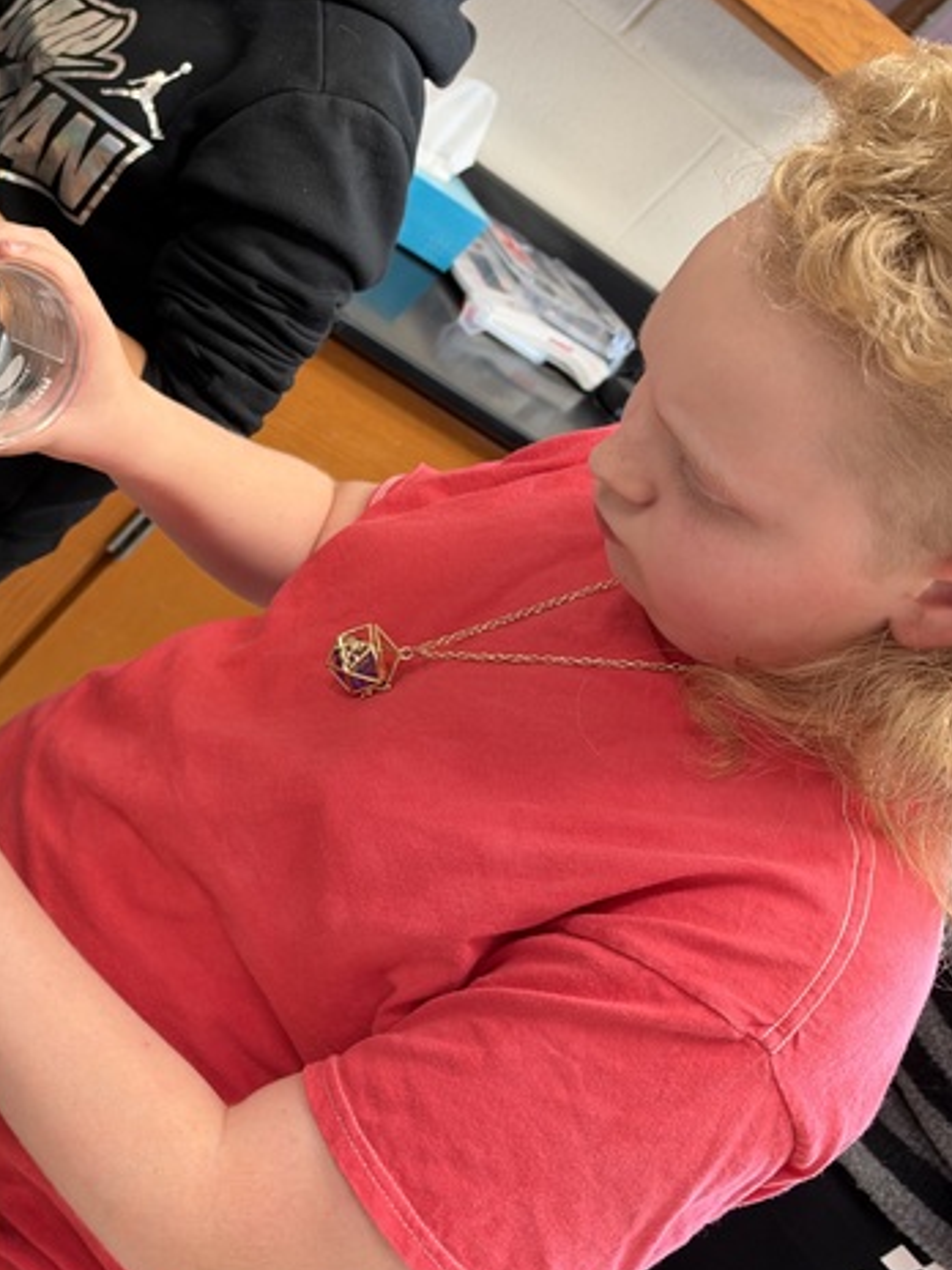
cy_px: 430
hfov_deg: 26.4
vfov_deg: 35.8
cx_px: 55
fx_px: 1943
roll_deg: -41.0
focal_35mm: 53
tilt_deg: -20.3
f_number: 1.8
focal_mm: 6.93
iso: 250
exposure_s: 1/60
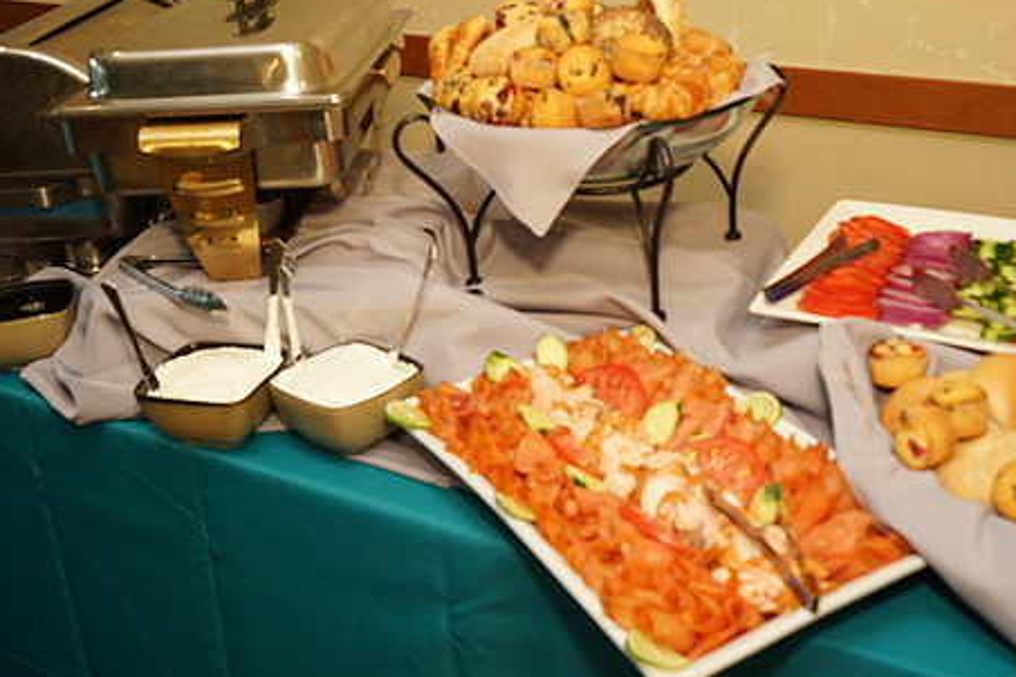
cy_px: 277
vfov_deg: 32.5
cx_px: 608
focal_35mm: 41
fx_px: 1157
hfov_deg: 47.1
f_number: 5.6
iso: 400
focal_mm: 32
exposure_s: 1/80
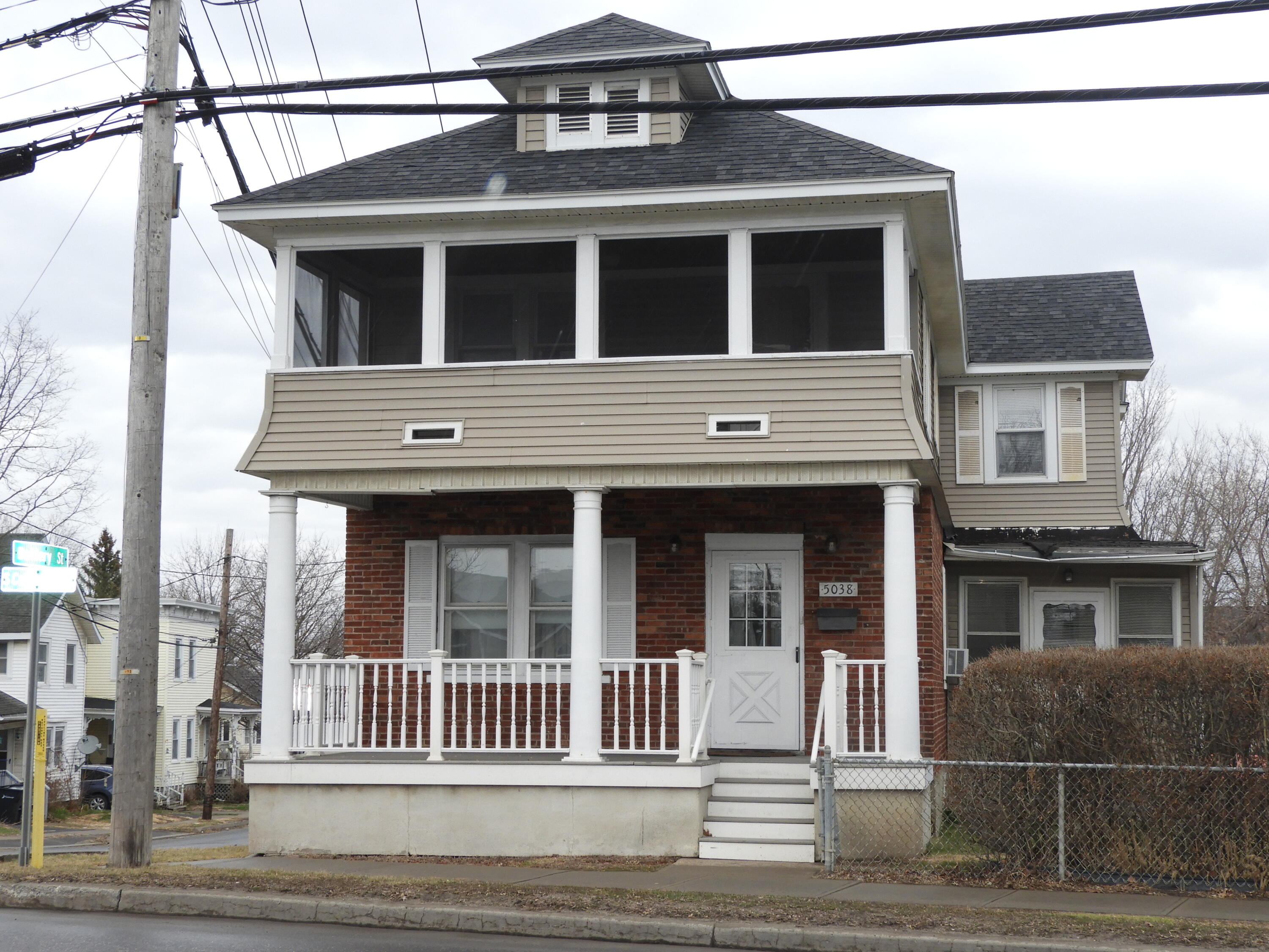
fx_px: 1833
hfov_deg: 38.2
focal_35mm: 50
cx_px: 634
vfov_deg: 29.1
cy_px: 476
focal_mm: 9
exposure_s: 1/200
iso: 140
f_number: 4
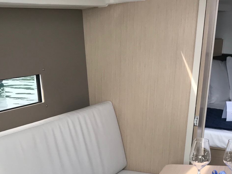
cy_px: 181
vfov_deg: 23.2
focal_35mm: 60
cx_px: 145
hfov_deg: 32.0
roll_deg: -1.7
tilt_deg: -20.2
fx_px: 402
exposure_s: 1/90
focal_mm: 3.99
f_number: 1.8
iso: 40
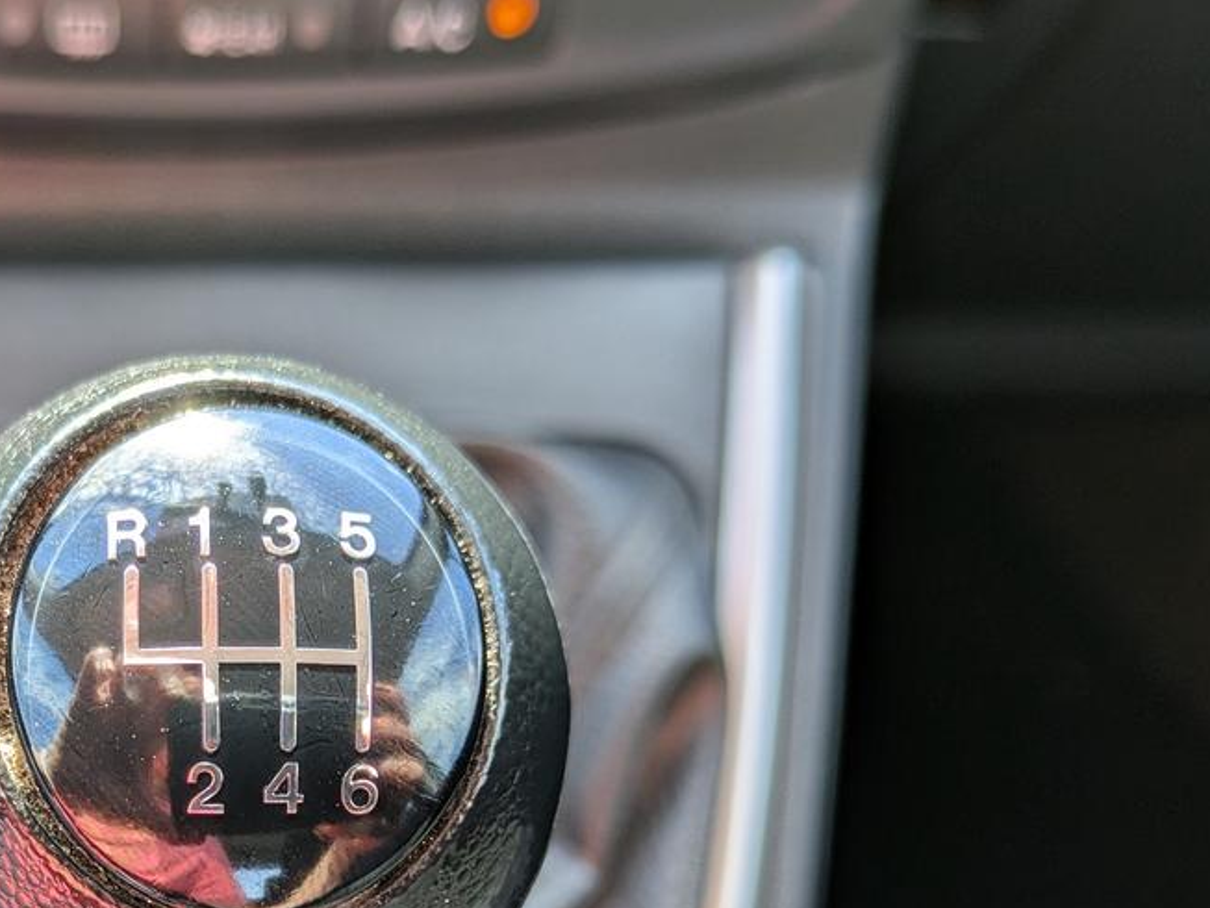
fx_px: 1713
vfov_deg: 28.6
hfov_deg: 37.1
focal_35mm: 49
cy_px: 799
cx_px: 184
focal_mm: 5.43
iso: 55
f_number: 1.89
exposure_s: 1/100
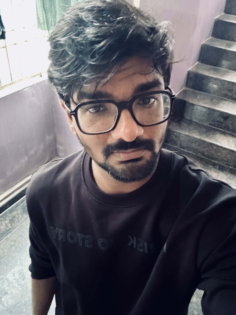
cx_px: 118
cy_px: 158
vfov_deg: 60.0
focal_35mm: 30
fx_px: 273
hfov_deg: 46.8
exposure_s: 1/17
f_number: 1.9
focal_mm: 2.69
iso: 800
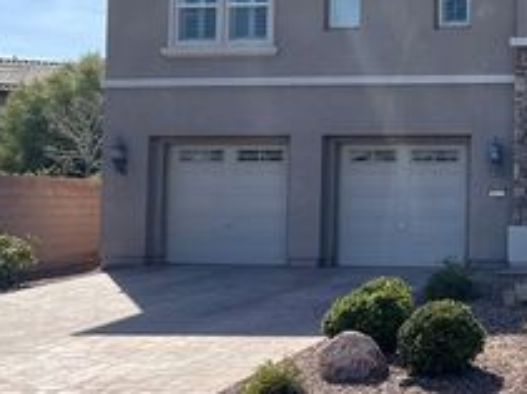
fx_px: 943
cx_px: 577
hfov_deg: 28.4
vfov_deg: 23.5
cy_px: 144
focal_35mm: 62
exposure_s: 1/3165
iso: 50
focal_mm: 5.7
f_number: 1.5
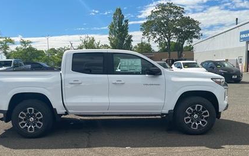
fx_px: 224
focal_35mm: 33
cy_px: 92
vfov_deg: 38.2
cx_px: 109
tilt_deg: -4.1
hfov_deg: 58.0
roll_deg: +1.6
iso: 32
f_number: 1.6
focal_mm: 4.2
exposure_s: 1/1595
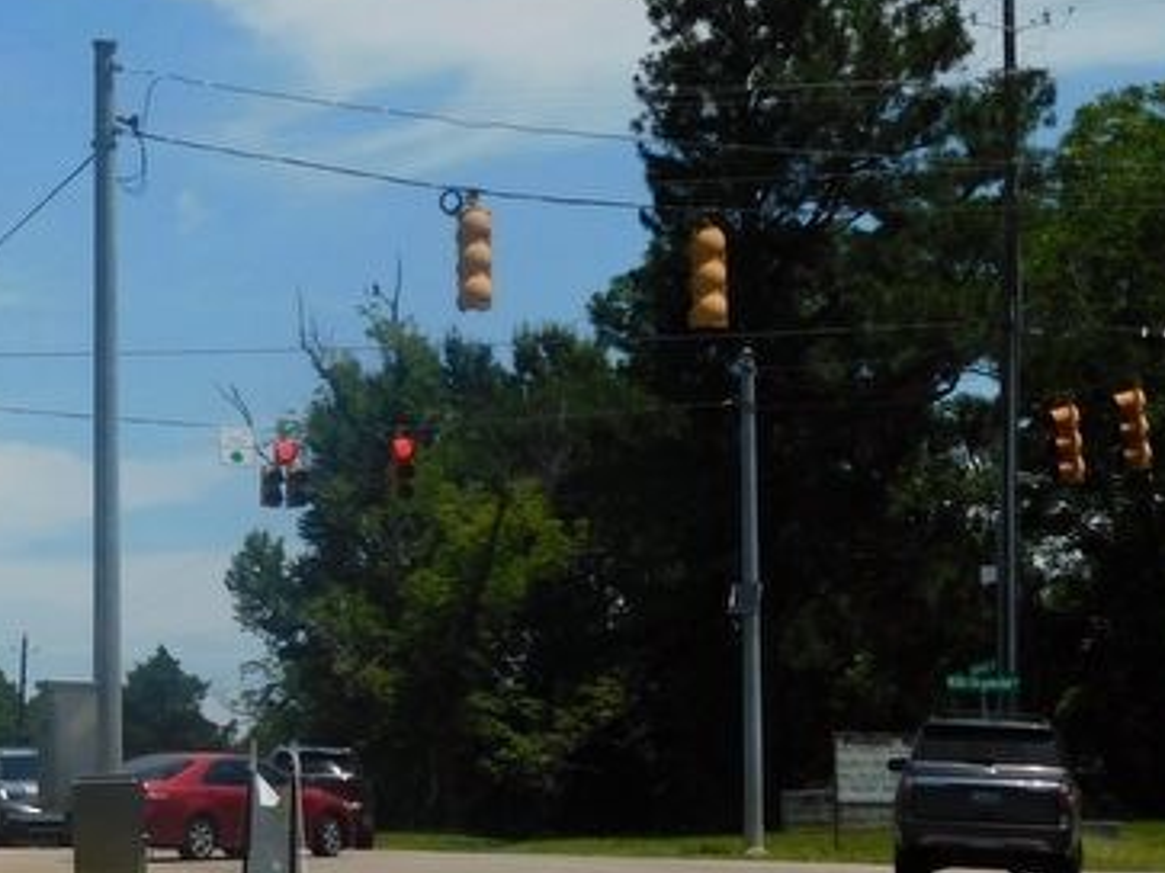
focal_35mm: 130
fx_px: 4374
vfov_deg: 11.4
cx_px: -22
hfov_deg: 14.9
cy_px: 453
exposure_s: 1/500
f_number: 8
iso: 125
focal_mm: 10.4
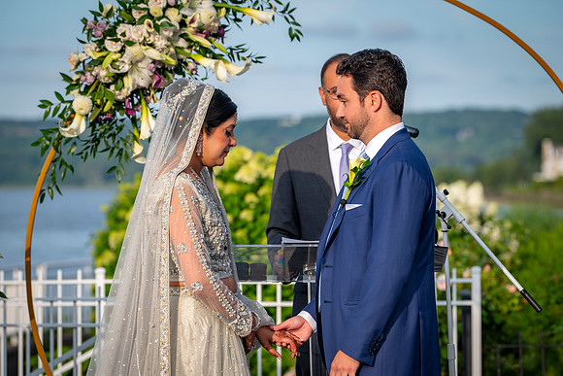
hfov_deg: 13.7
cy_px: 184
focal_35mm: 149
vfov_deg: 9.2
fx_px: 2337
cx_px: 279
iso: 160
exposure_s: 1/1000
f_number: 4.5
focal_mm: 140
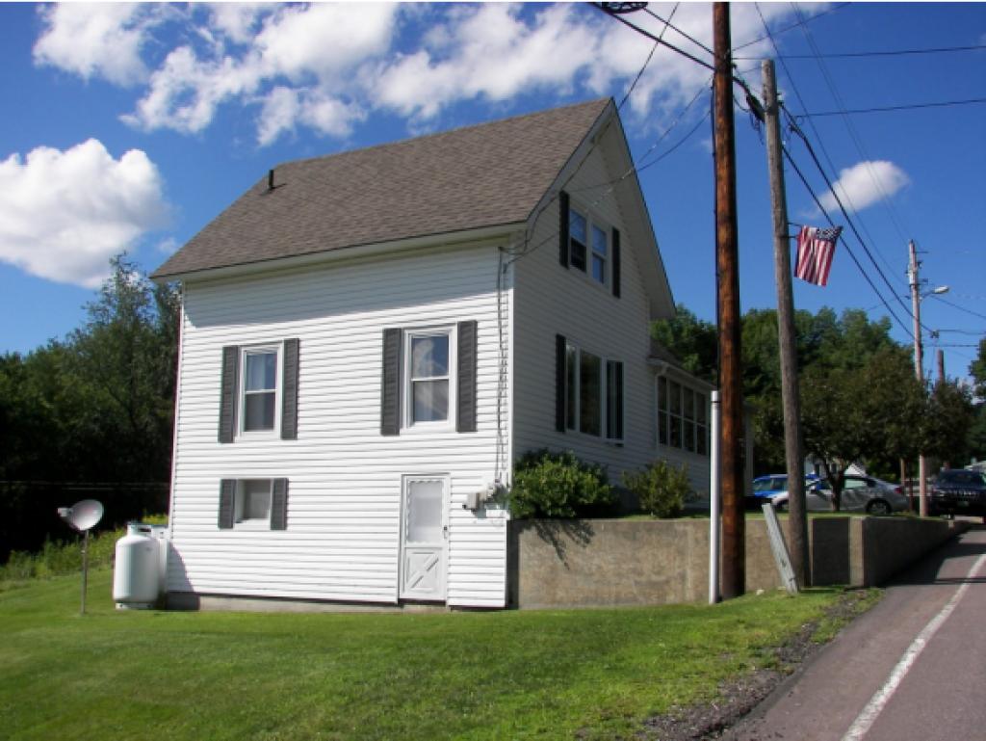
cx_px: 493
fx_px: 1026
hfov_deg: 51.3
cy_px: 370
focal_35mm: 36
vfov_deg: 39.7
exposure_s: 1/800
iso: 50
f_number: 4
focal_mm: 6
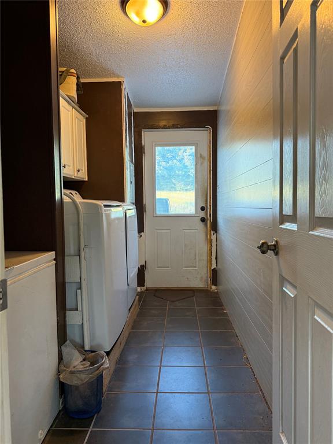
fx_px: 308
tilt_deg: -3.1
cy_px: 222
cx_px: 166
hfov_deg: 56.8
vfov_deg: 71.6
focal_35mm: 24
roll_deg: +0.4
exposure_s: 1/60
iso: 250
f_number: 1.78
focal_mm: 6.76
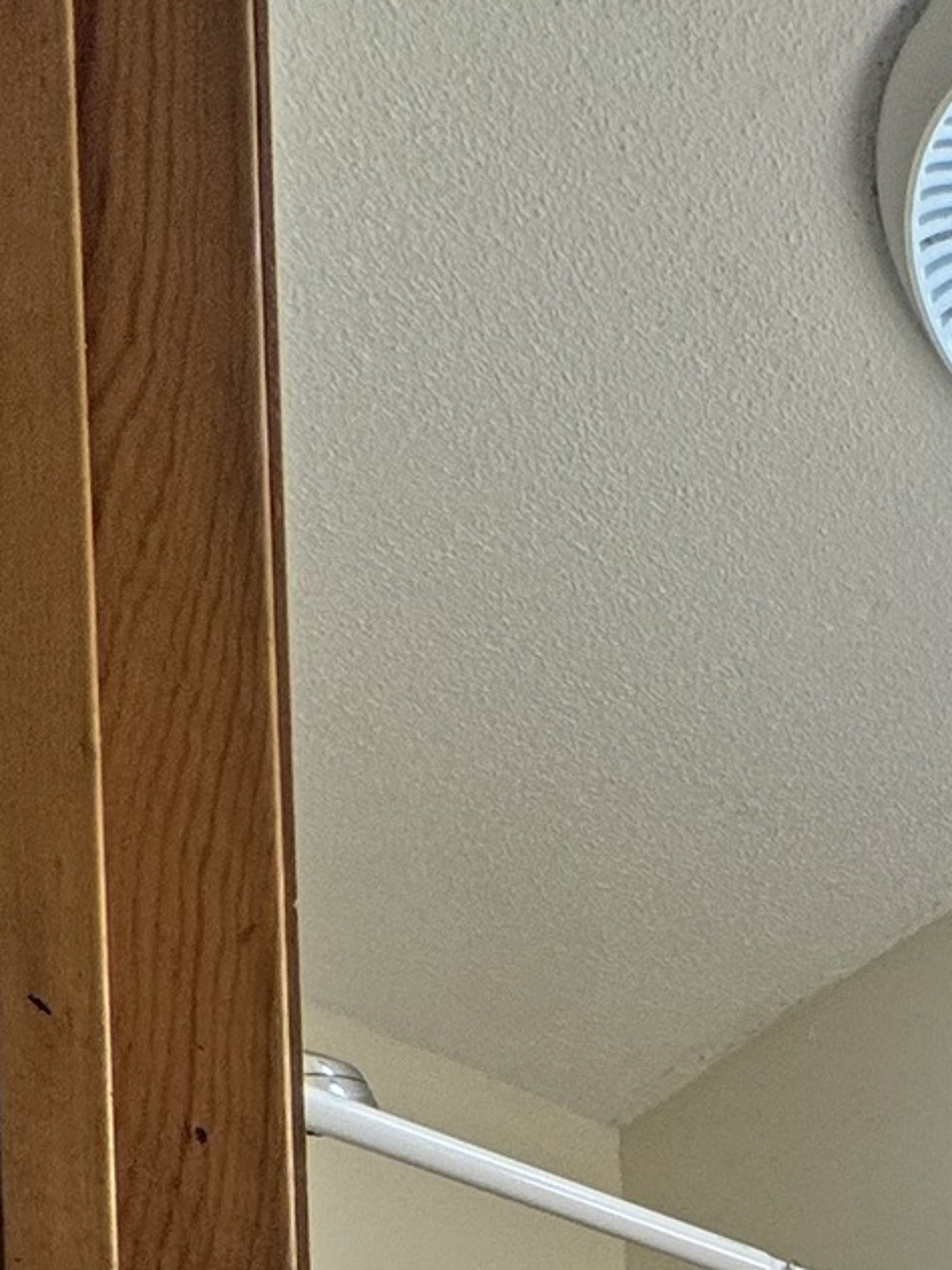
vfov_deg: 23.8
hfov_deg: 22.3
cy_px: 2144
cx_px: 1506
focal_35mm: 51
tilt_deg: -1.6
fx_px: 1870
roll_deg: +0.3
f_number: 2.2
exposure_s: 1/120
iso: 100
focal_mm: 2.22
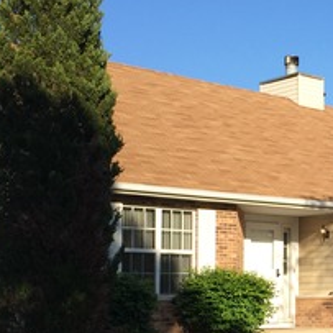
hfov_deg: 20.8
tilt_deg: +5.5
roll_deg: -0.6
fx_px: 882
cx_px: 325
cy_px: 223
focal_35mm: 81
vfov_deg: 21.3
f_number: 2.2
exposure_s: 1/1236
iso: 32
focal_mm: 4.15
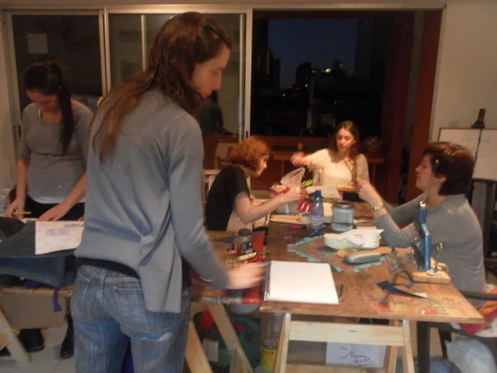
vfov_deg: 49.7
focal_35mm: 28
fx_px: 402
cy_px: 186
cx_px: 248
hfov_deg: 63.4
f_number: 3.2
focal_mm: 4.9
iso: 400
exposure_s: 1/8
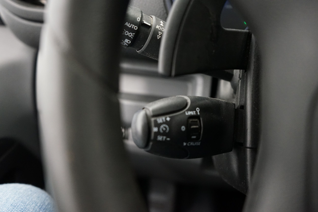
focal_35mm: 29
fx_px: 256
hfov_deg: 63.7
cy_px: 106
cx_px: 159
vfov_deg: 45.0
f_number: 3.5
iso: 4000
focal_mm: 29
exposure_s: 1/60
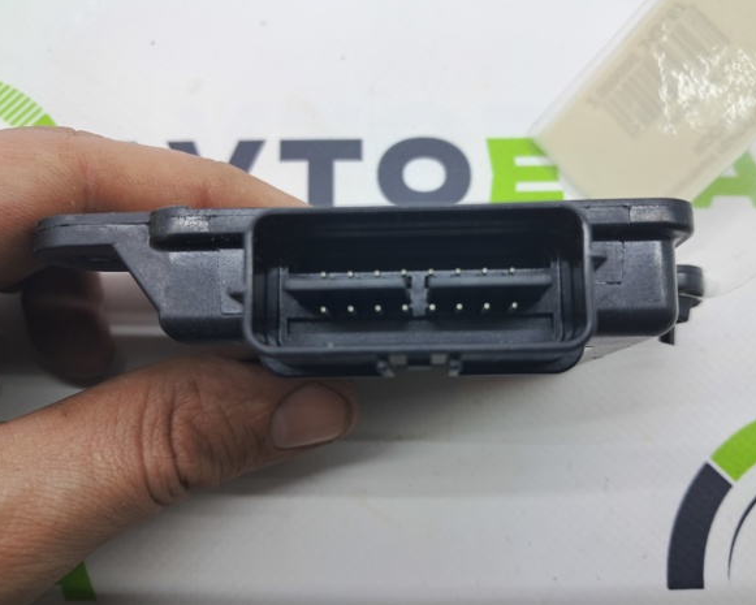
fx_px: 649
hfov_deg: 60.4
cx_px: 409
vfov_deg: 50.0
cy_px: 299
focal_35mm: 29
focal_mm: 4
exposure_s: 1/50
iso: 50
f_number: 1.8
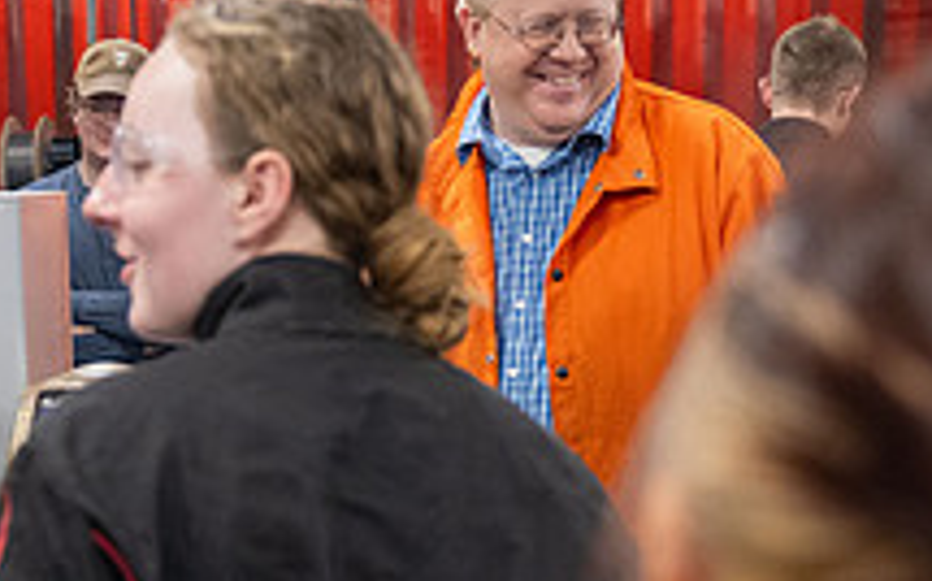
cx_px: 264
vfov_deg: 14.6
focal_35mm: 88
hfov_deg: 23.4
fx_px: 2233
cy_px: 535
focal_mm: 32
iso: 2500
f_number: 2.8
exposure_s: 1/640
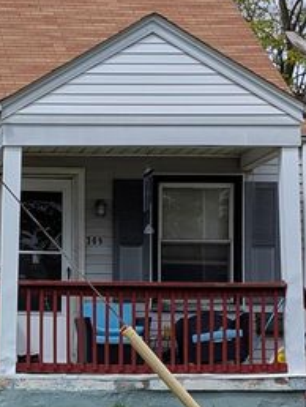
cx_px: 6
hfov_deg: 11.7
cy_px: 304
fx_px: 1483
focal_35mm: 126
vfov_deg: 15.6
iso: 20
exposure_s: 1/1359
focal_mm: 6.9
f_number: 1.68
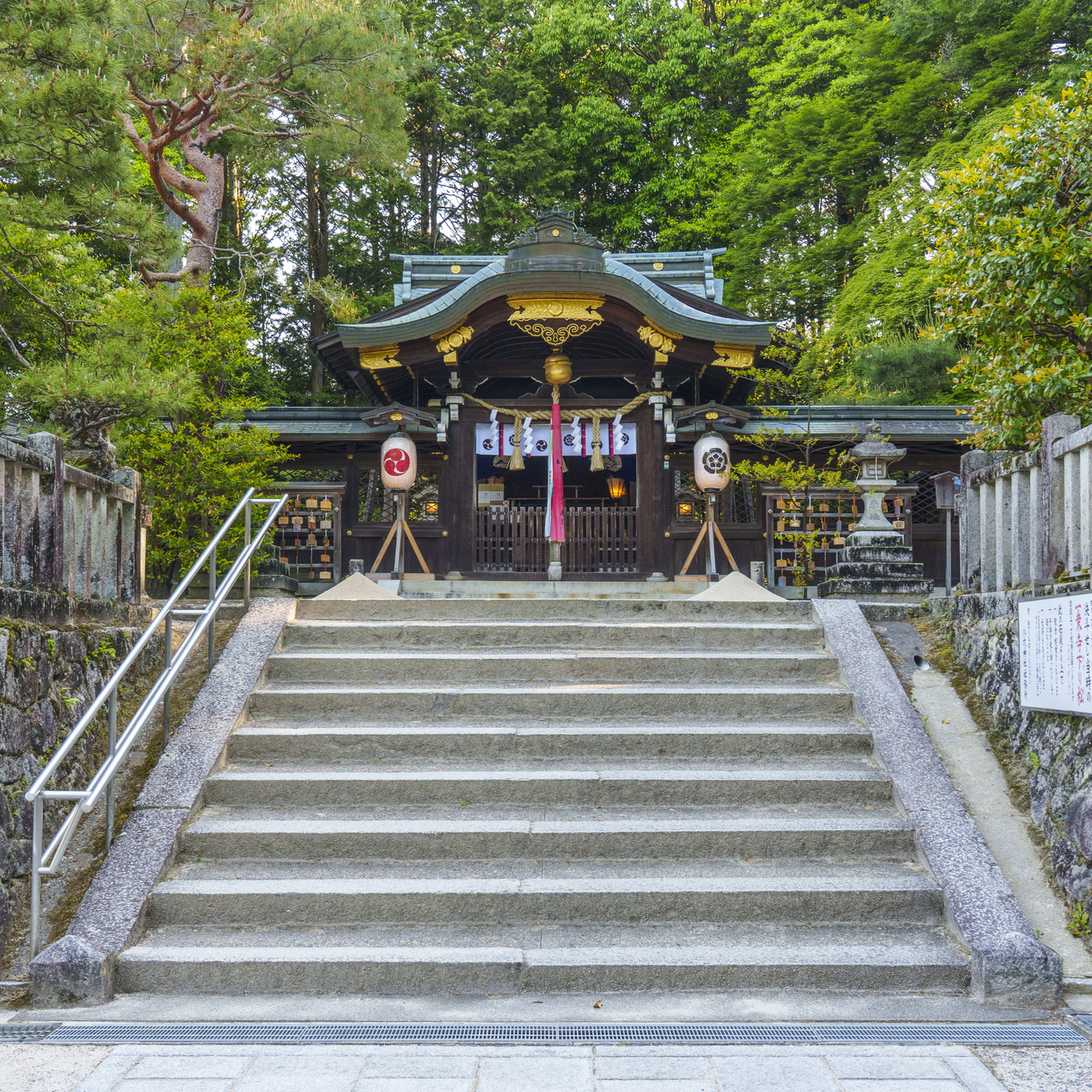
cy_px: 545
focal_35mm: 41
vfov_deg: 40.9
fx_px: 1463
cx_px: 580
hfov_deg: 40.9
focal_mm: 32
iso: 1000
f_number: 8
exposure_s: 1/40
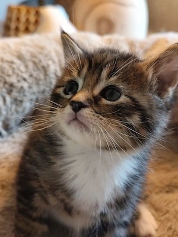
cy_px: 118
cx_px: 89
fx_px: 315
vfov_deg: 41.2
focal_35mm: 46
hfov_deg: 31.5
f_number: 1.65
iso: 160
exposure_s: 1/33.3
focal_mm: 6.19
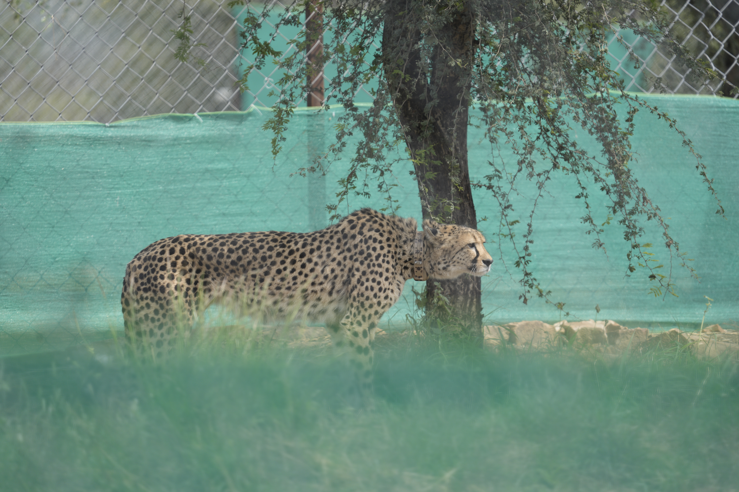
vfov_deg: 2.3
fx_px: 12316
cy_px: 246
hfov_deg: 3.4
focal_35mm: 600
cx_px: 370
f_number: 6.3
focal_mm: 600
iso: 200
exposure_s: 1/500
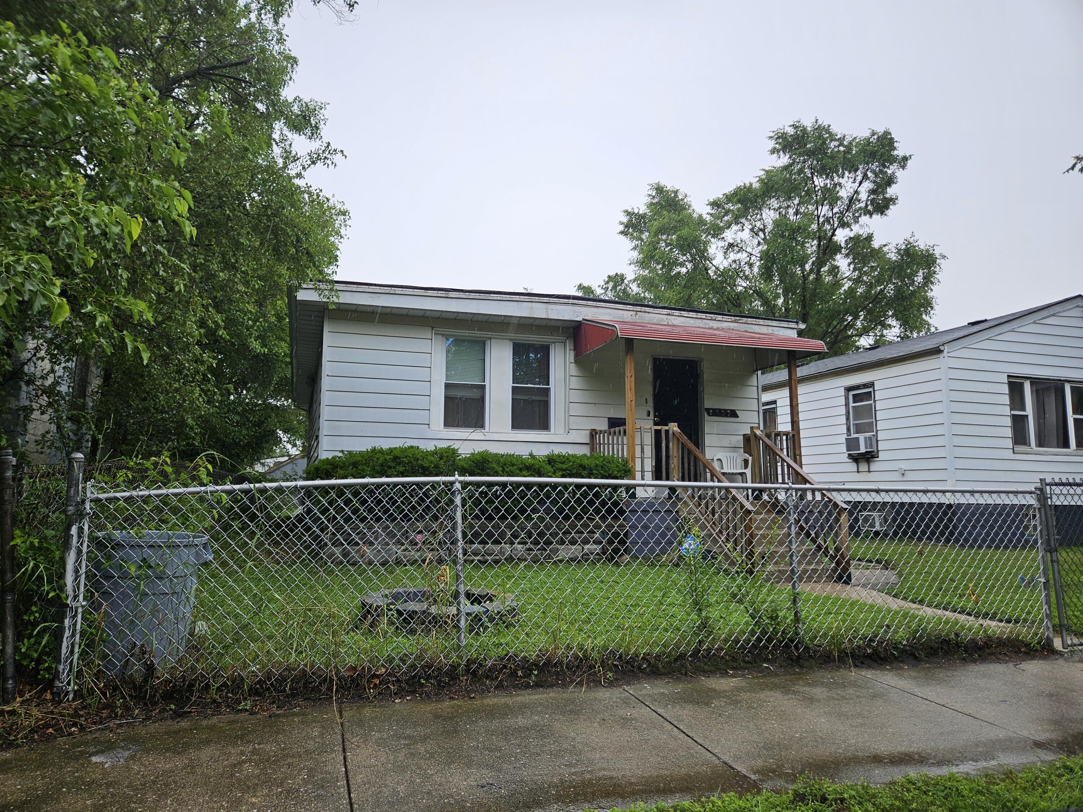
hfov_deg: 73.9
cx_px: 542
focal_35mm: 23
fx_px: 720
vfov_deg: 58.9
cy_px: 406
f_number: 1.8
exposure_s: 1/263
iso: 25
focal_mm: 5.4
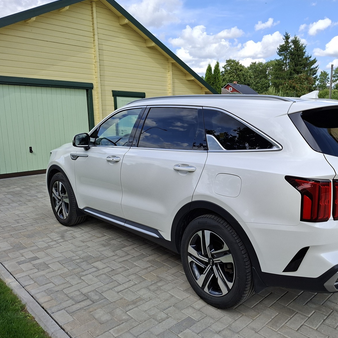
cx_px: 222
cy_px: 169
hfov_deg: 56.2
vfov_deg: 57.3
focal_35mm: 28
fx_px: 309
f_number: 1.8
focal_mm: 5.54
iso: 32
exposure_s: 1/753
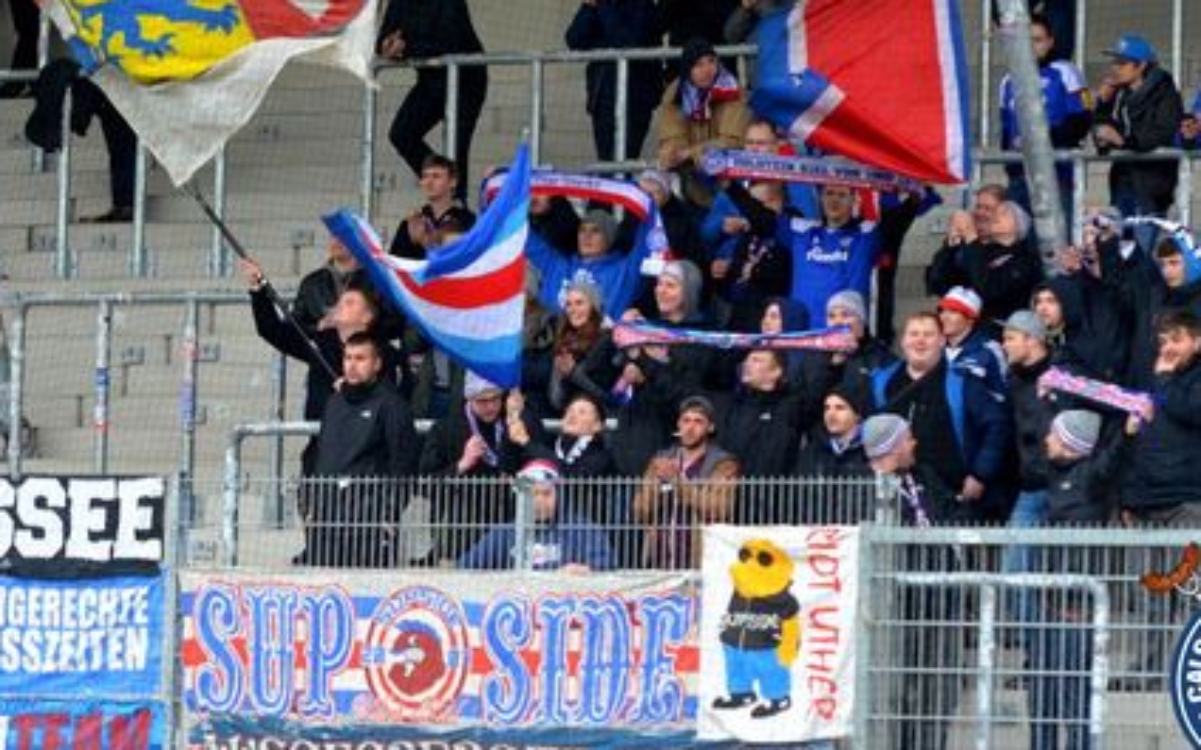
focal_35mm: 189
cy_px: 308
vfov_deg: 6.9
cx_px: 660
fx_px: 6186
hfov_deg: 11.1
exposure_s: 1/800
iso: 1600
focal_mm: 92
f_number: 3.2
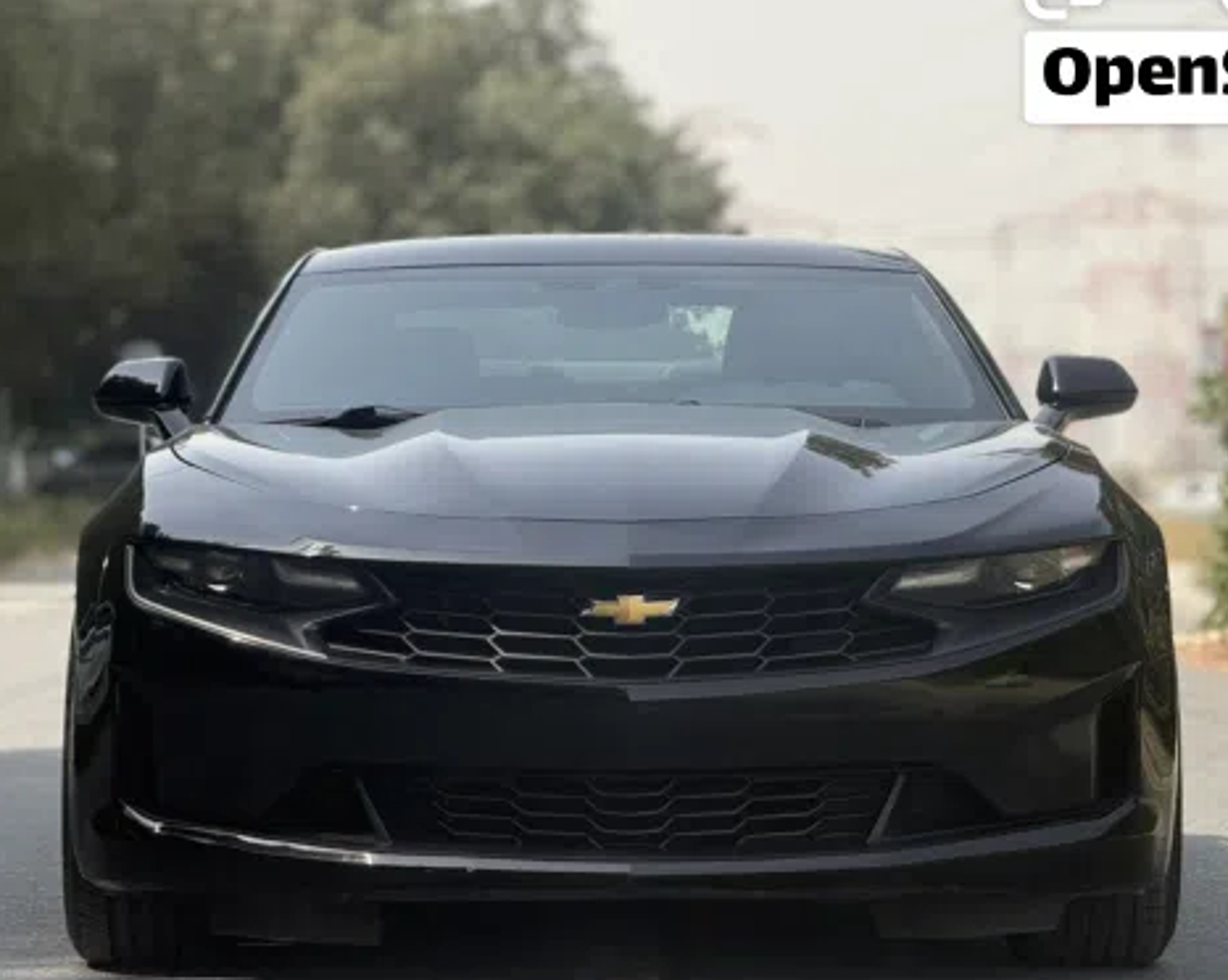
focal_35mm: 161
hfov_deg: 12.0
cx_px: 627
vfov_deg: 9.6
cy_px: 503
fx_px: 5846
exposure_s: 1/1130
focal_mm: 15.66
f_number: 2.8
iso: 64
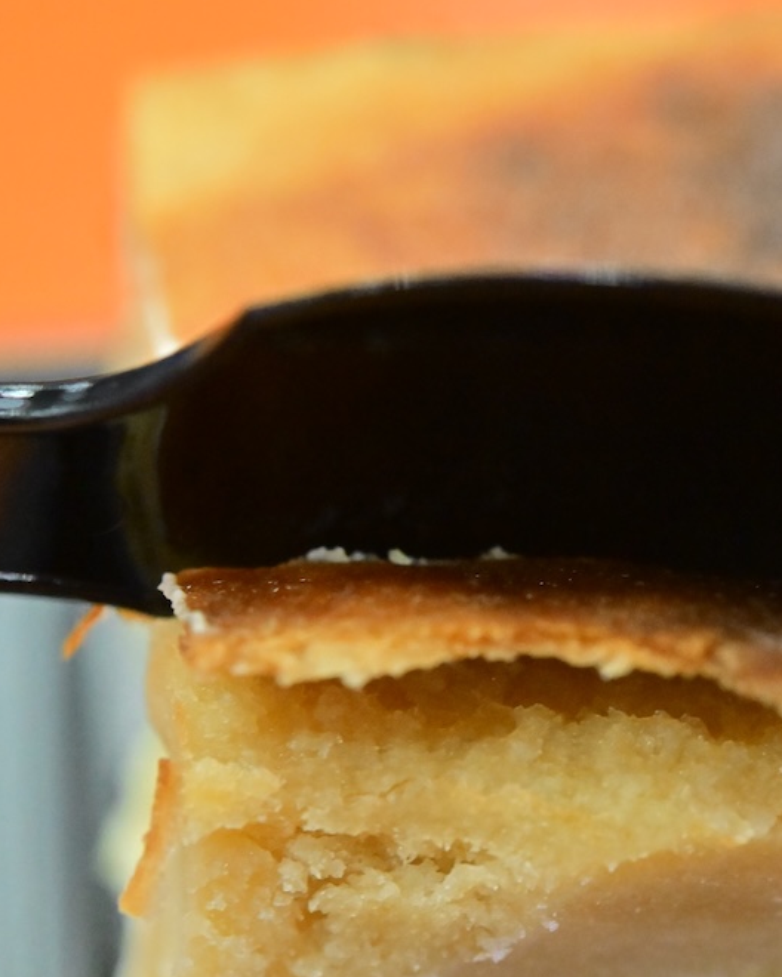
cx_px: 615
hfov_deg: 12.0
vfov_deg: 15.0
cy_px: 491
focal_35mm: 128
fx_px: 3703
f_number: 5.6
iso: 4000
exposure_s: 1/100
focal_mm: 60
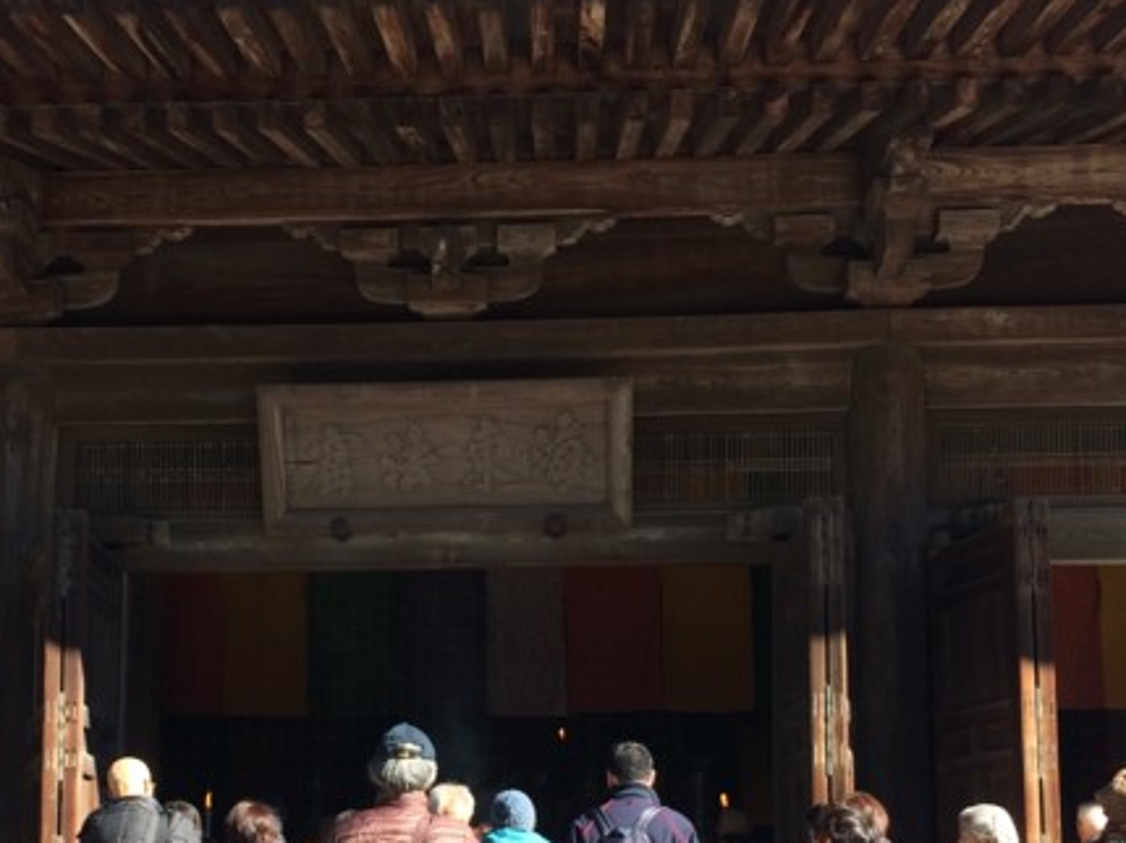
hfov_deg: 35.5
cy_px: 720
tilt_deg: +7.1
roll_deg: +1.1
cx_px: 463
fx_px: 1756
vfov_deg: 26.3
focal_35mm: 54
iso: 32
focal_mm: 4.15
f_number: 2.2
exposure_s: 1/441
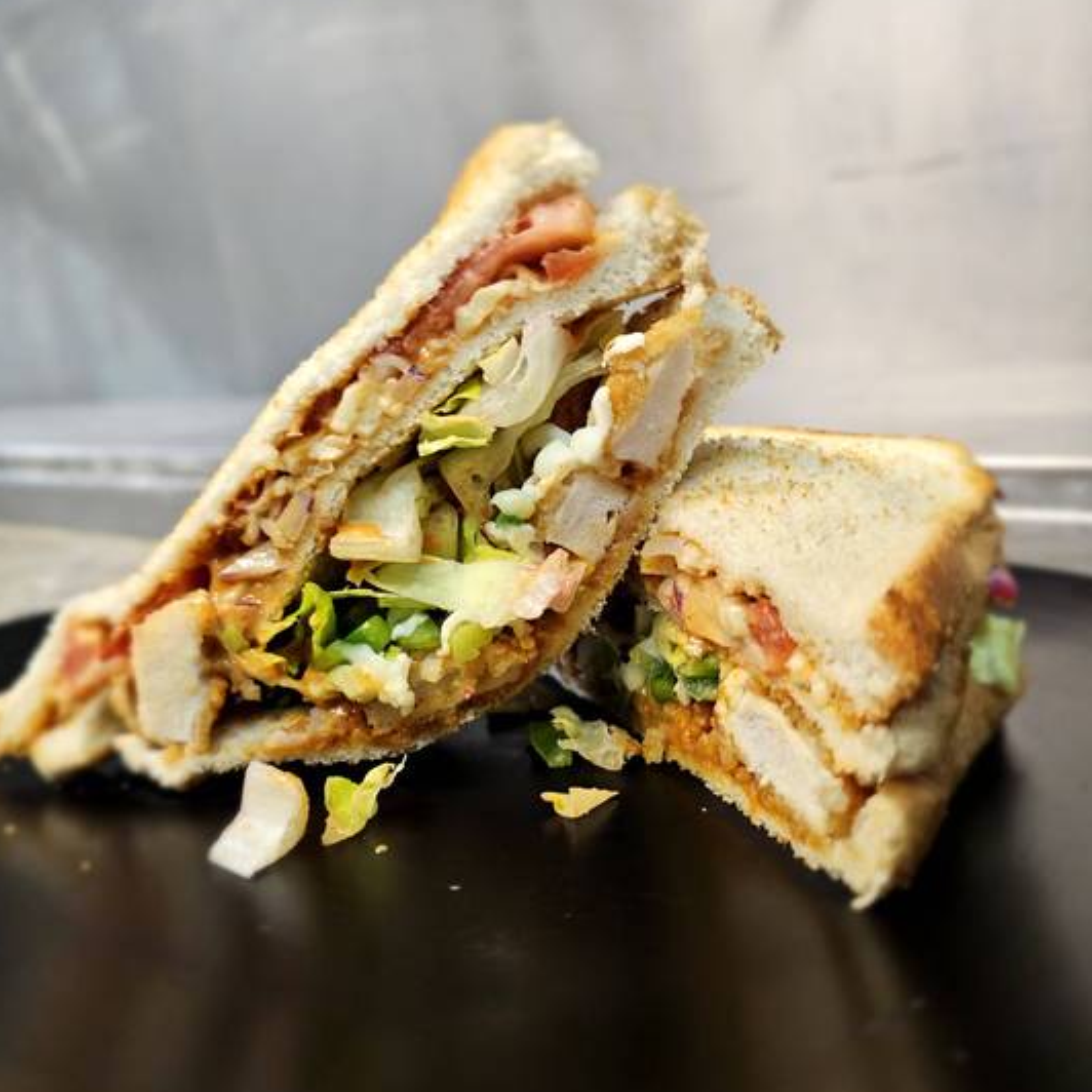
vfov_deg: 57.2
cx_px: 552
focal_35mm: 28
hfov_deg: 57.3
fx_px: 999
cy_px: 594
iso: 320
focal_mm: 6.3
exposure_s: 1/24
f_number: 1.7
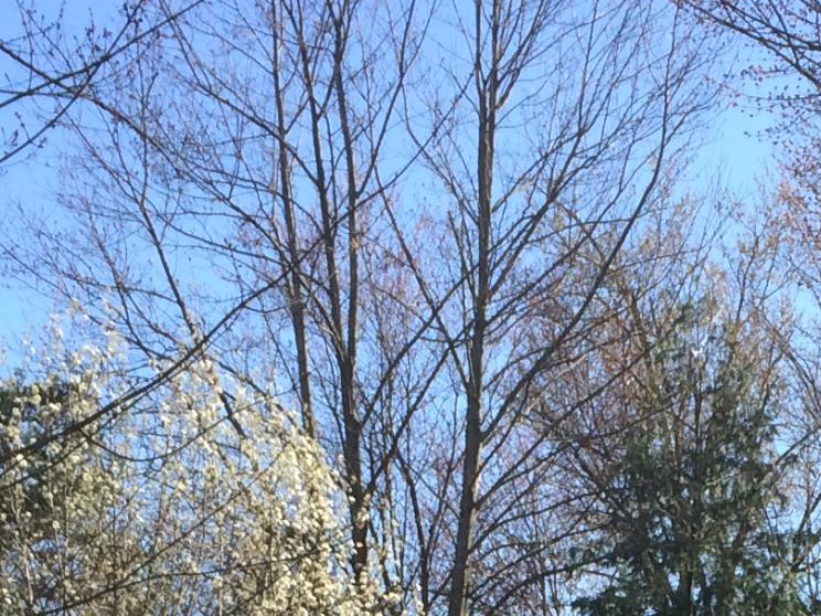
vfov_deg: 11.7
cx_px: 755
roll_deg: -0.7
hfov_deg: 16.6
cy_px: 1125
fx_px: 2775
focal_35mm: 117
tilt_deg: +0.8
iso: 32
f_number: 2.2
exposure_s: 1/1026
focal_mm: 4.15
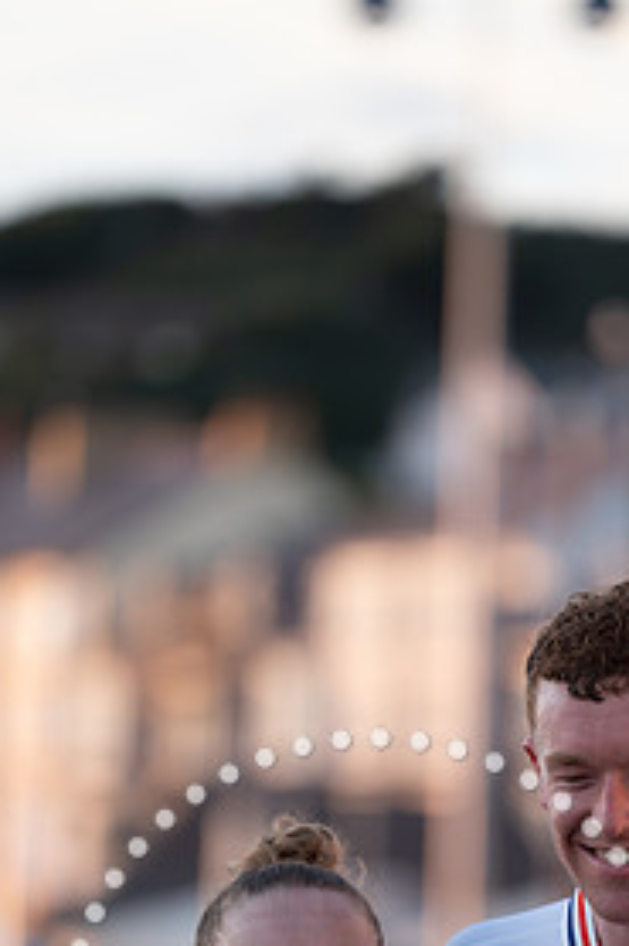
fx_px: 7347
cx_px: 439
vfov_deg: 7.4
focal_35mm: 280
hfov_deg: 4.9
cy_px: 759
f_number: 2.8
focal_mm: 173
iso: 200
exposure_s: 1/200
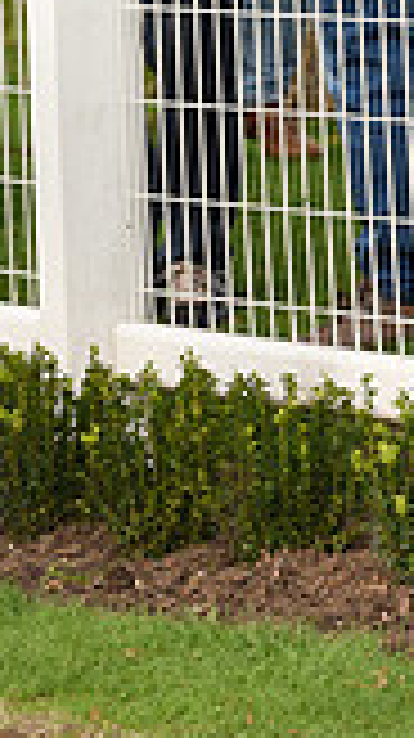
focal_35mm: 574
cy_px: -97
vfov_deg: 3.8
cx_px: -648
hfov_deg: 2.1
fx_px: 11225
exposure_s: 1/640
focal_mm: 155
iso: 640
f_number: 5.6
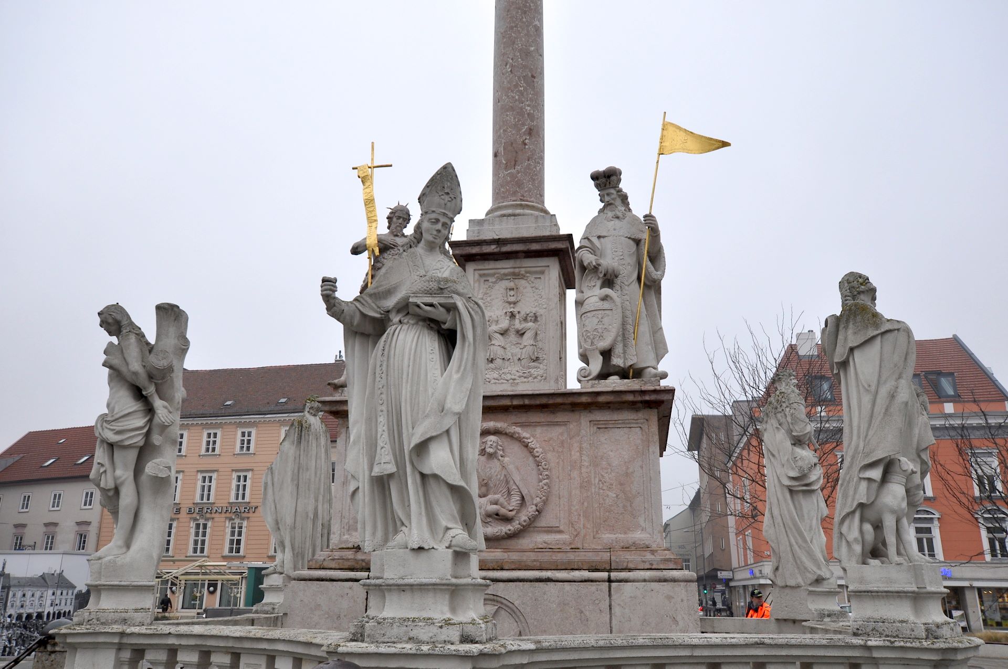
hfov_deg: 62.0
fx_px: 839
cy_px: 334
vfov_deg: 43.5
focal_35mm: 30
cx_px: 504
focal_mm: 20
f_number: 9
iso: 400
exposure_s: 1/320
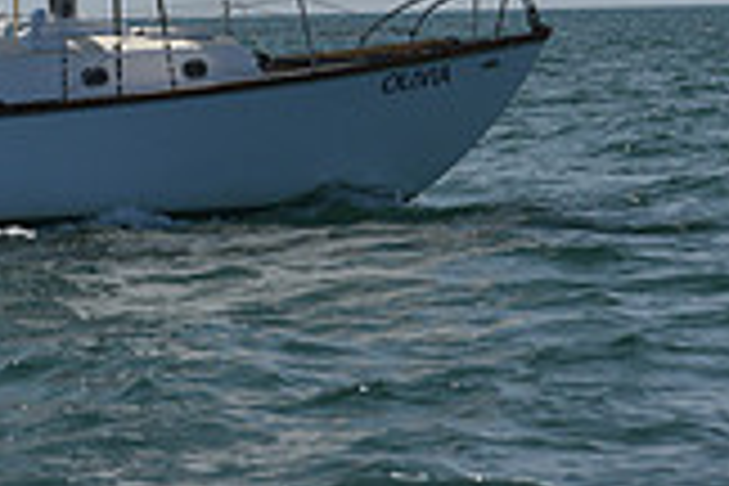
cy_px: -810
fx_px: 7107
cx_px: -2
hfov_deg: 5.9
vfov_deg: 3.8
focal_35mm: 351
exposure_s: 1/1250
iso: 320
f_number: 6.3
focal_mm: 98
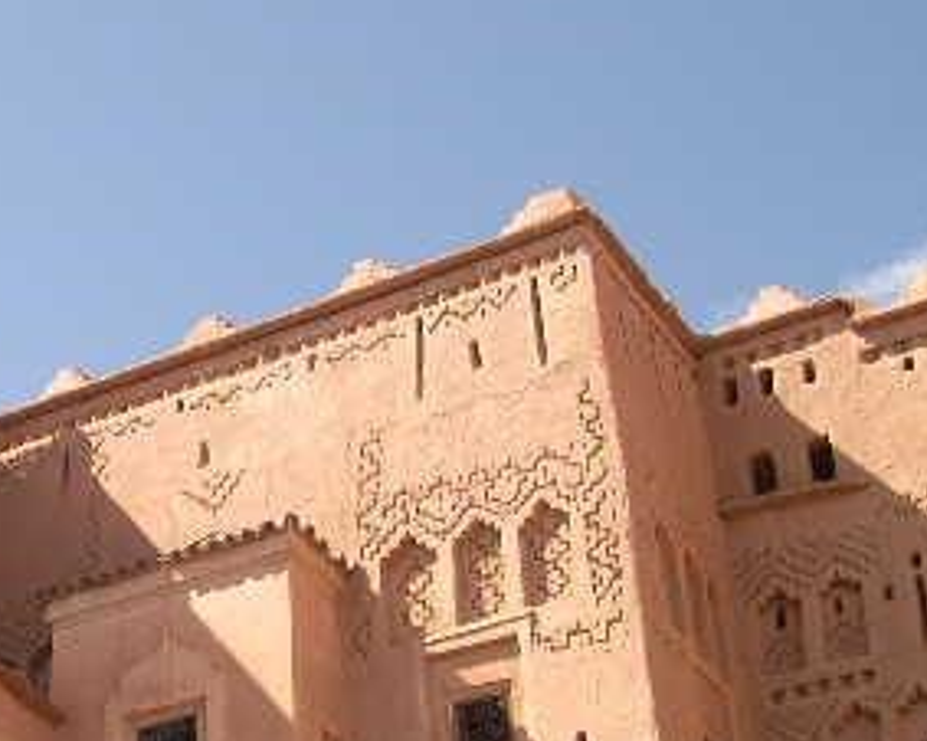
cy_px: 495
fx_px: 2303
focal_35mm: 84
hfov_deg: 21.5
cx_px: -105
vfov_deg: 18.2
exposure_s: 1/118
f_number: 7.6
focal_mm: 8
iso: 100
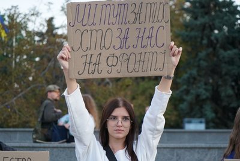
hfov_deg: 28.8
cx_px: 120
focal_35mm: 70
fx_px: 467
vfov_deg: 19.5
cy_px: 80
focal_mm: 70
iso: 2000
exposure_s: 1/160
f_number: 4
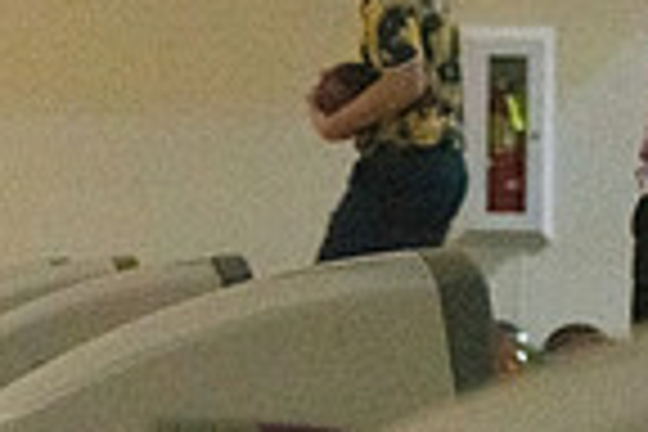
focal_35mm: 331
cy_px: 142
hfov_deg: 6.1
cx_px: -536
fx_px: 5958
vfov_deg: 4.2
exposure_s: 1/1250
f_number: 4.5
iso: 10000
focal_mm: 82
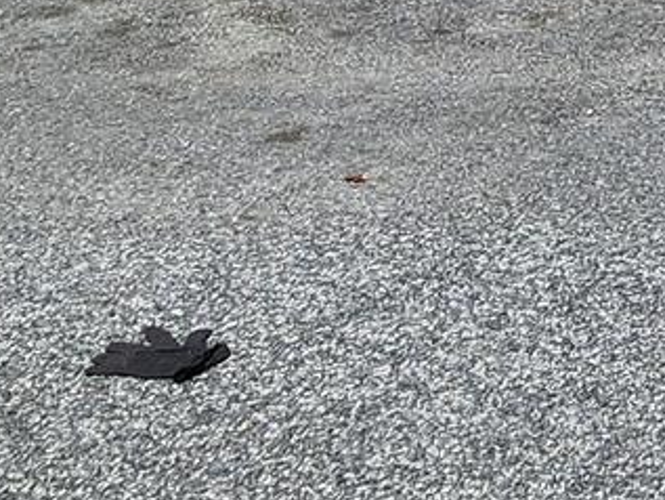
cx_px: 1114
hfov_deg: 19.1
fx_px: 1614
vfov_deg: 12.2
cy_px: -834
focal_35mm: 84
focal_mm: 2.2
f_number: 2.2
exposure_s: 1/1418
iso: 50
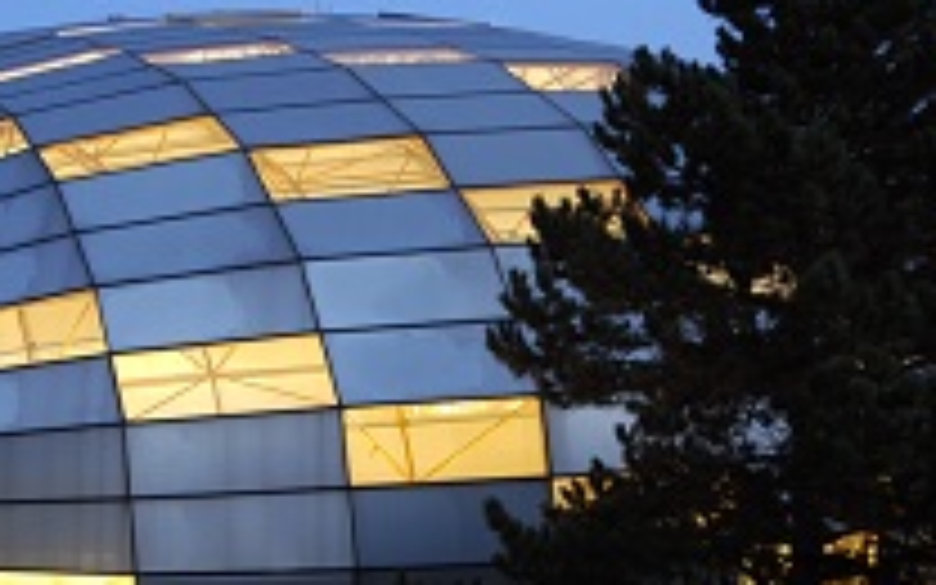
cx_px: 297
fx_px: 1046
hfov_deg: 47.3
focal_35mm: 41
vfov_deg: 31.2
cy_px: 299
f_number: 8
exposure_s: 6
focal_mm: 14
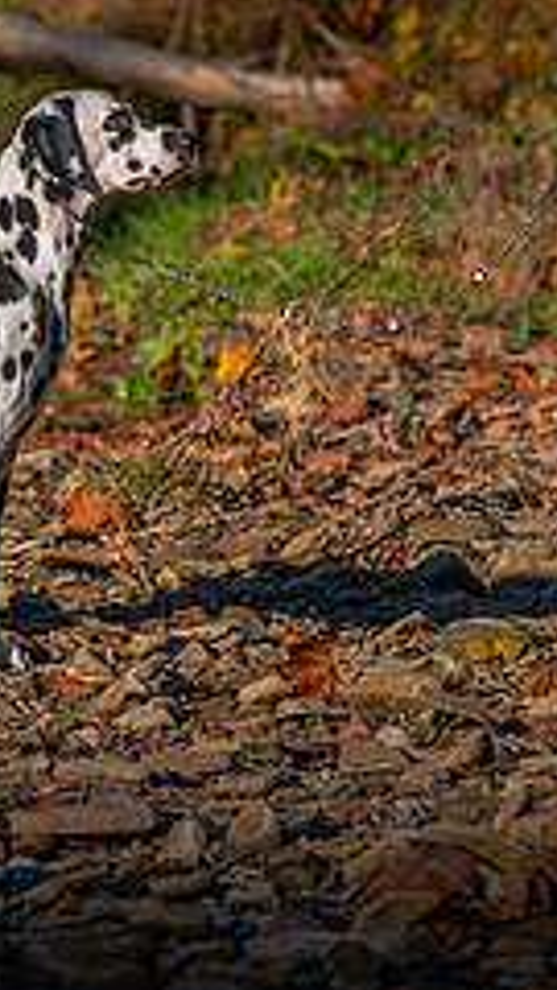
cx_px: 177
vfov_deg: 4.6
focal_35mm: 465
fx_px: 12209
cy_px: 200
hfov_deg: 2.6
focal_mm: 184
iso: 100
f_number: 4.5
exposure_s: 1/640
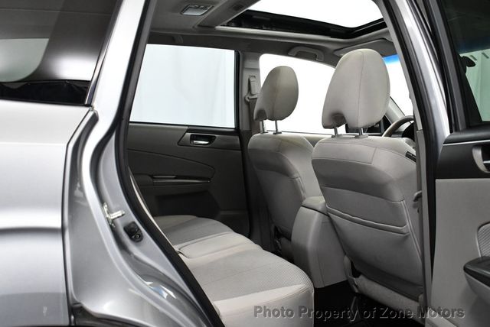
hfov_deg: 53.1
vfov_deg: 36.9
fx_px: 490
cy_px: 164
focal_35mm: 36
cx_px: 245
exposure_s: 1/125
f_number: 3.5
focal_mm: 18
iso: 1600
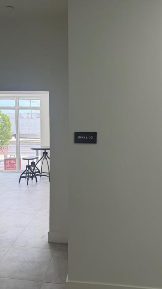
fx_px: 206
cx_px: 76
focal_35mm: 27
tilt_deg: -4.7
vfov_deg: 69.9
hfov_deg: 42.9
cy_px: 147
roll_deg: -1.5
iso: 80
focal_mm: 6.76
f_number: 1.78
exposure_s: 1/175
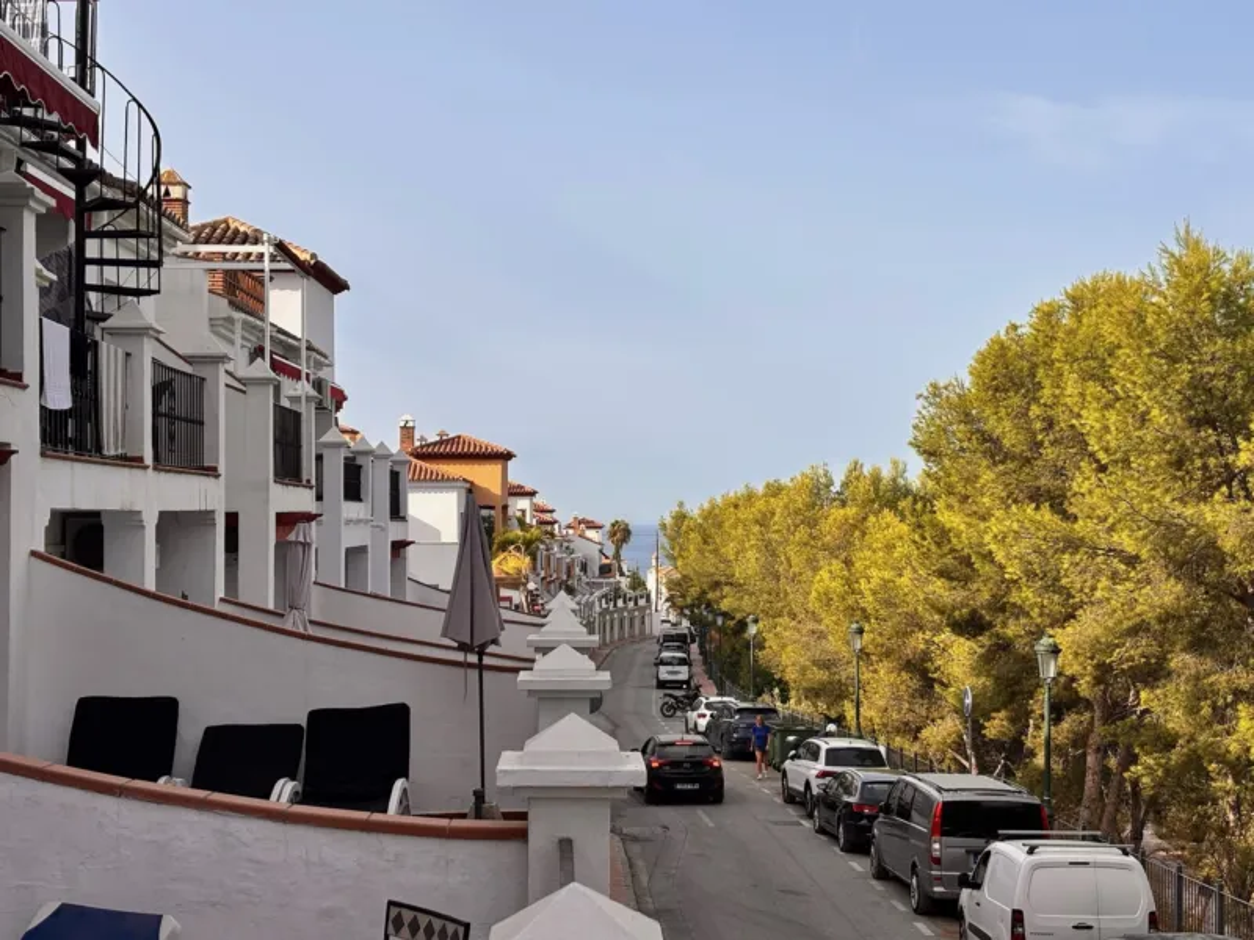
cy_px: 470
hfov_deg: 36.8
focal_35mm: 52
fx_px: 1884
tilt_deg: +0.3
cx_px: 627
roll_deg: -0.1
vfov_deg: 28.0
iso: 32
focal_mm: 5.96
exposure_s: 1/2105
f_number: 1.6
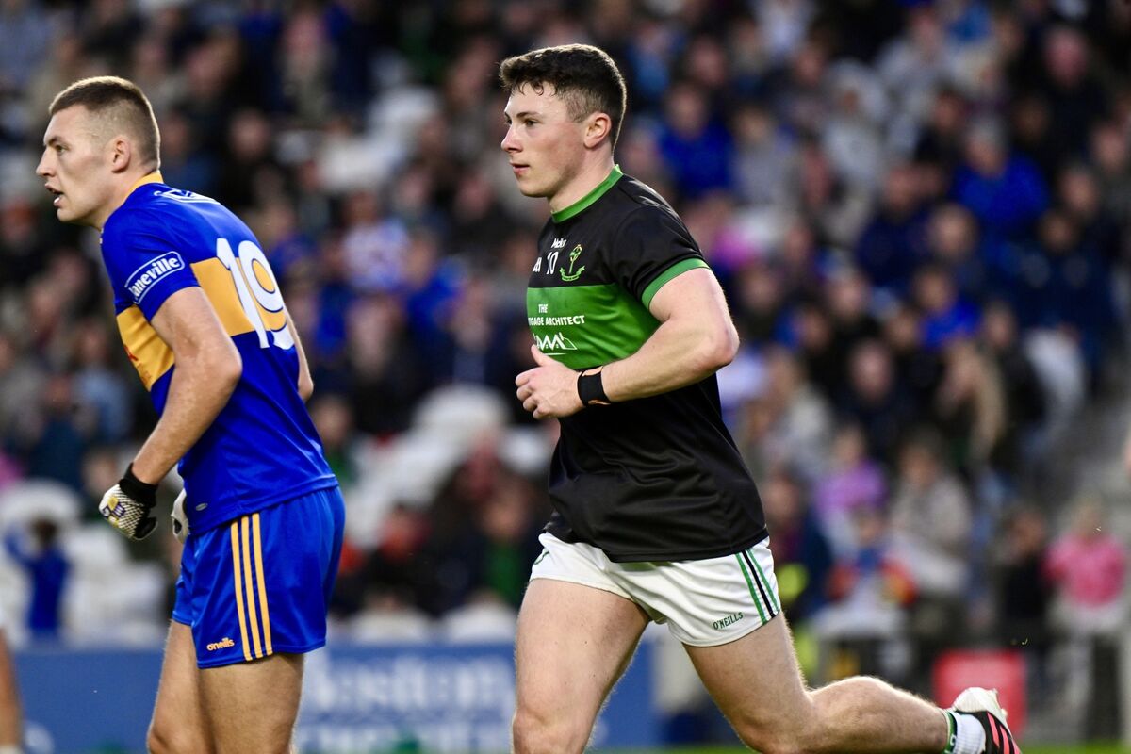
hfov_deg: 3.4
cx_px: 566
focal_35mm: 600
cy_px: 377
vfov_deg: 2.3
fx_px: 18849
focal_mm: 600
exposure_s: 1/500
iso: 2500
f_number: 6.3
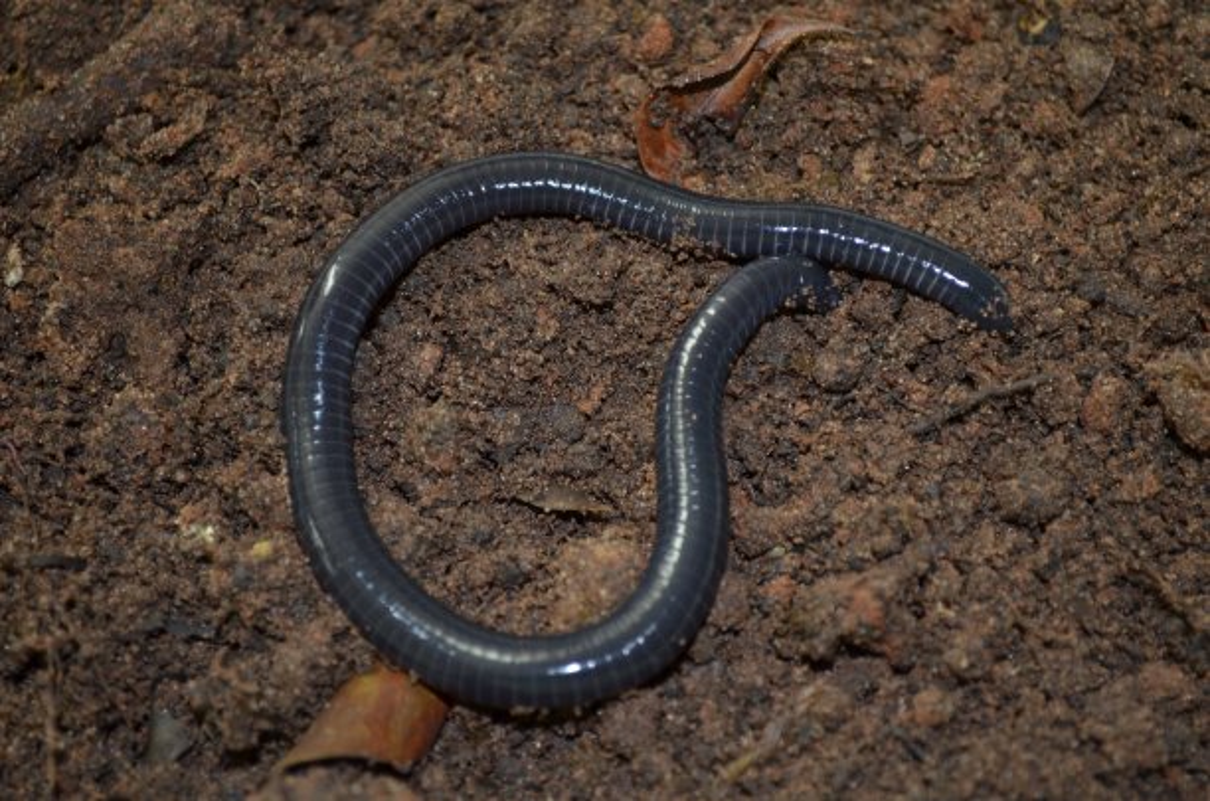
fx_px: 2314
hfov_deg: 29.3
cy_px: 400
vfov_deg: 19.6
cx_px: 605
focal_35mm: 69
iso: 640
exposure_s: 1/30
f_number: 5.3
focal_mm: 46
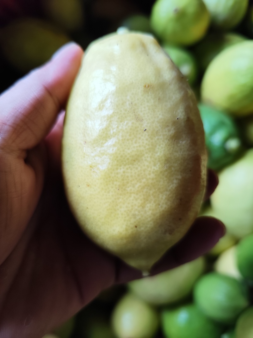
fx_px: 224
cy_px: 169
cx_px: 126
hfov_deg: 58.9
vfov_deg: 73.9
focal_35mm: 23
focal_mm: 6.19
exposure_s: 1/50
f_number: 1.65
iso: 320
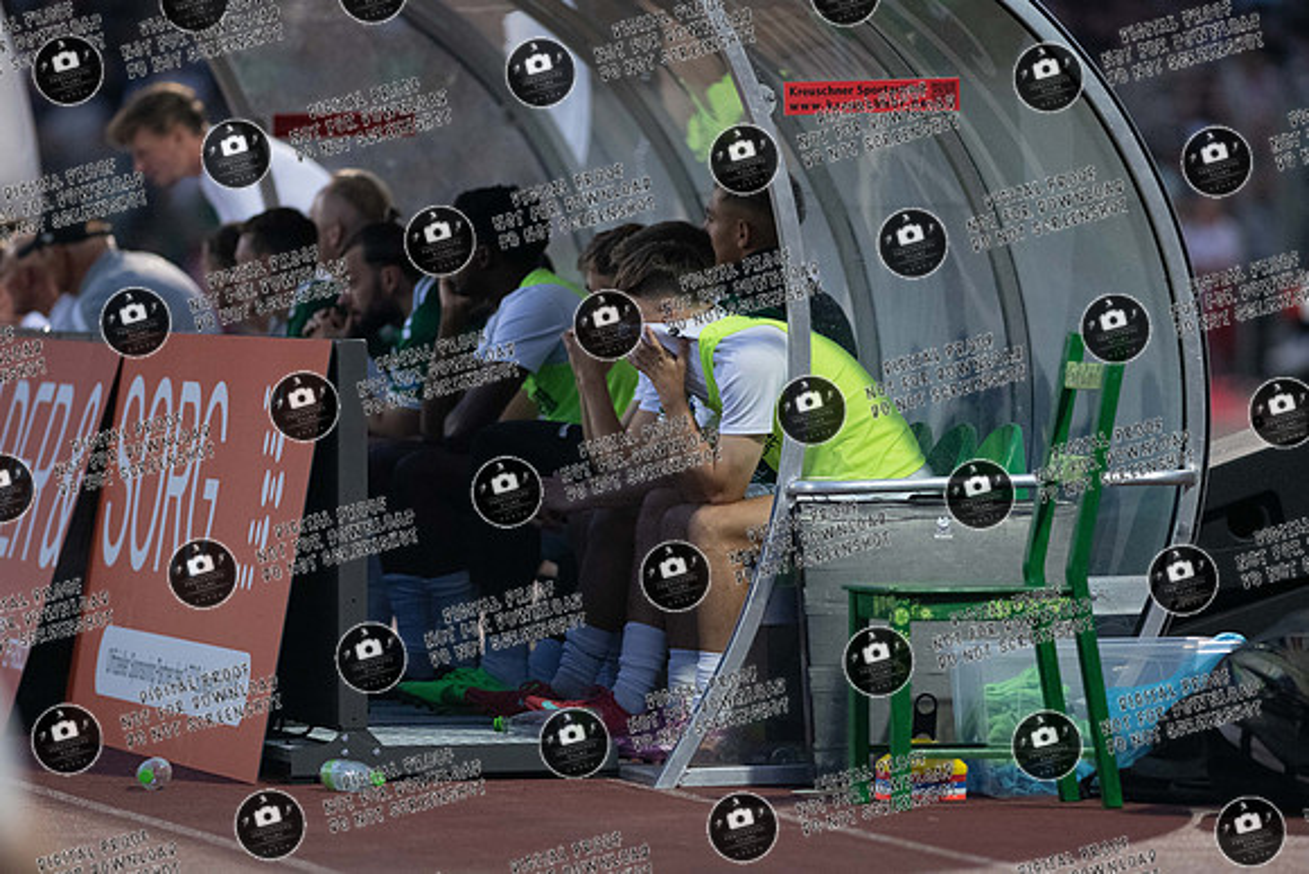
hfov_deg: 5.6
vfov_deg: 3.7
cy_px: 376
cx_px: 657
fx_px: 13496
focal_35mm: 371
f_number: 3.2
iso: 4000
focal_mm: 300
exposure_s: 1/1250
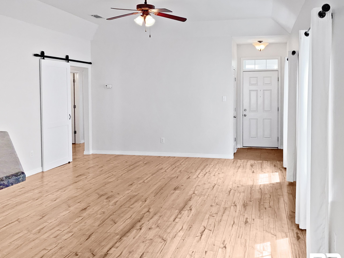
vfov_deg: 45.3
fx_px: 308
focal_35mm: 31
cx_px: 172
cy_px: 144
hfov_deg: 58.4
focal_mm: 4.25
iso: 32
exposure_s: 1/180
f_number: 1.8
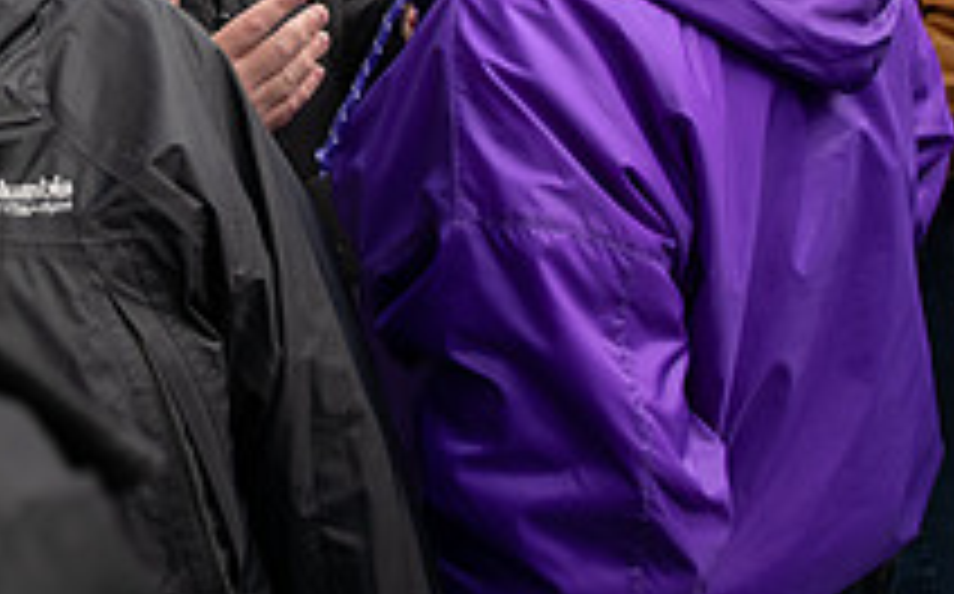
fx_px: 1740
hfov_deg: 29.6
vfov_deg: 18.5
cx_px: 130
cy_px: -83
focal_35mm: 67
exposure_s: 1/250
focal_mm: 24
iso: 250
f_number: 3.5
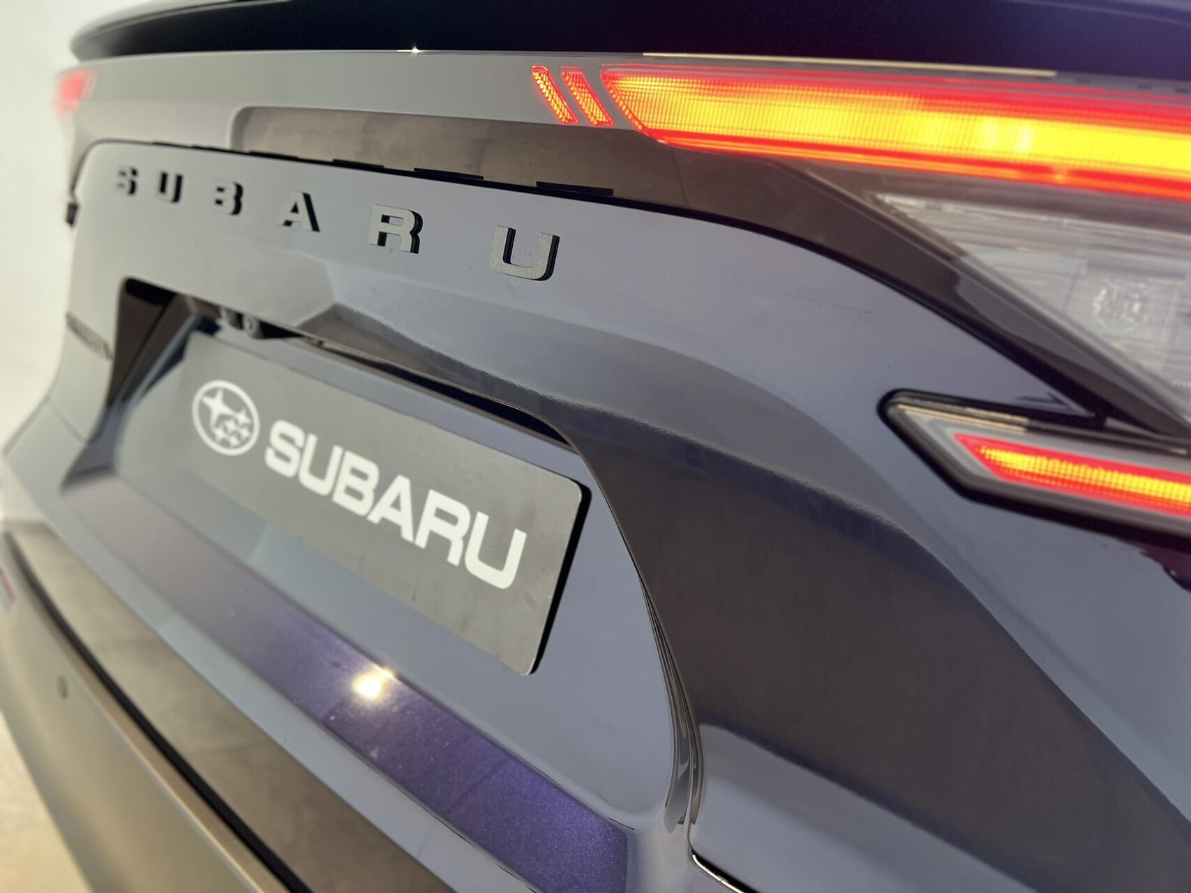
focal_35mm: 26
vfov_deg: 53.1
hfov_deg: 67.3
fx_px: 894
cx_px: 596
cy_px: 446
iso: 125
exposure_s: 1/50
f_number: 1.5
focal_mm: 5.7
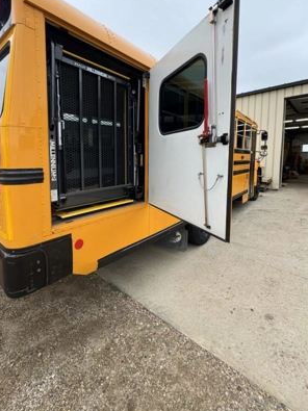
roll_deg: -1.7
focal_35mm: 17
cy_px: 176
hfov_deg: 74.5
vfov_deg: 90.4
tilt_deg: -4.1
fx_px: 202
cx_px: 137
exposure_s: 1/127
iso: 40
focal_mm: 2.22
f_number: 2.2
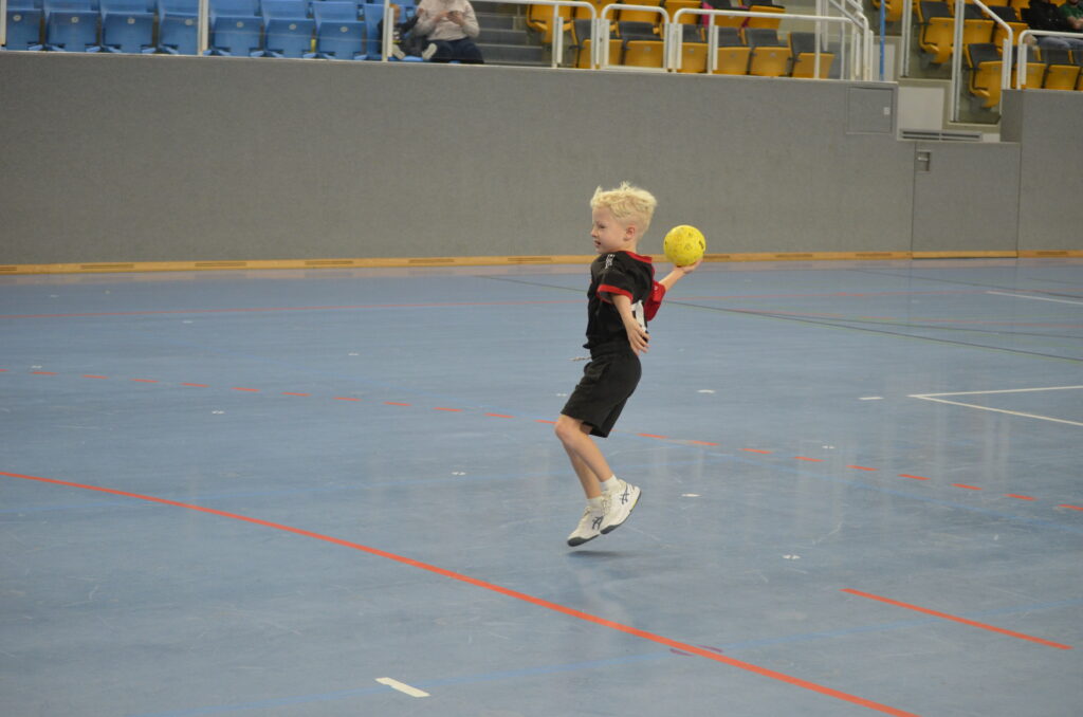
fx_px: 2476
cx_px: 542
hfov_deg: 24.7
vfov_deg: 16.5
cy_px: 358
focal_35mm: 82
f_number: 4
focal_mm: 55
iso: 1600
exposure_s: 1/400
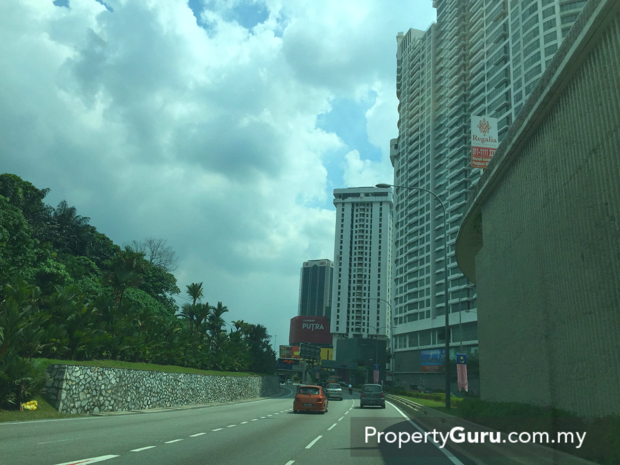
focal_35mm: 29
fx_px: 519
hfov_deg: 61.7
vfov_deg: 48.2
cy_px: 232
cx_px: 310
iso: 32
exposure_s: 1/2639
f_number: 2.2
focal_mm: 4.15
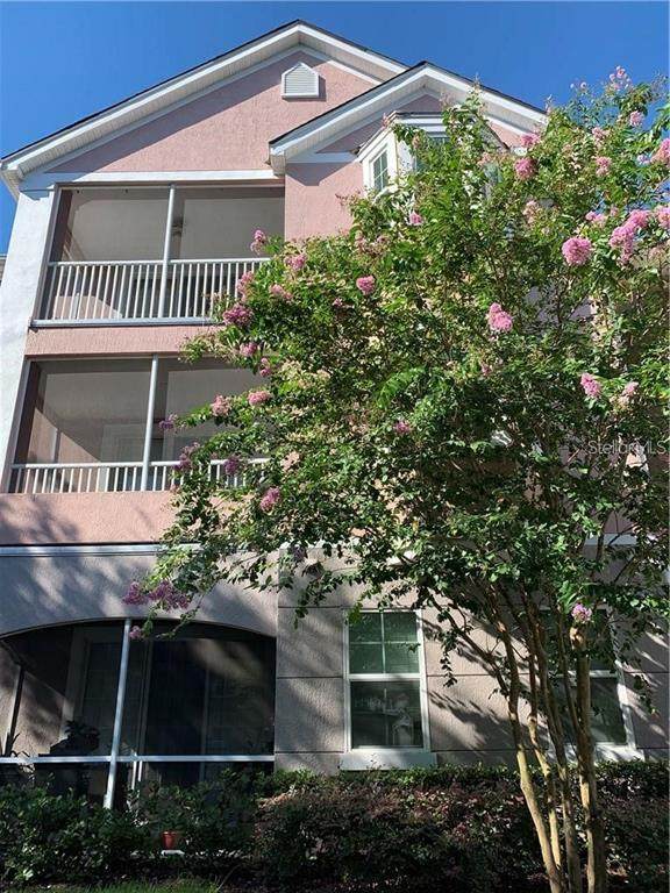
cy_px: 446
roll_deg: +0.7
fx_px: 671
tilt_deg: +24.2
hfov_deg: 53.1
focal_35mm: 26
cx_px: 335
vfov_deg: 67.3
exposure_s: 1/822
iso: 25
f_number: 1.8
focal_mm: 4.25
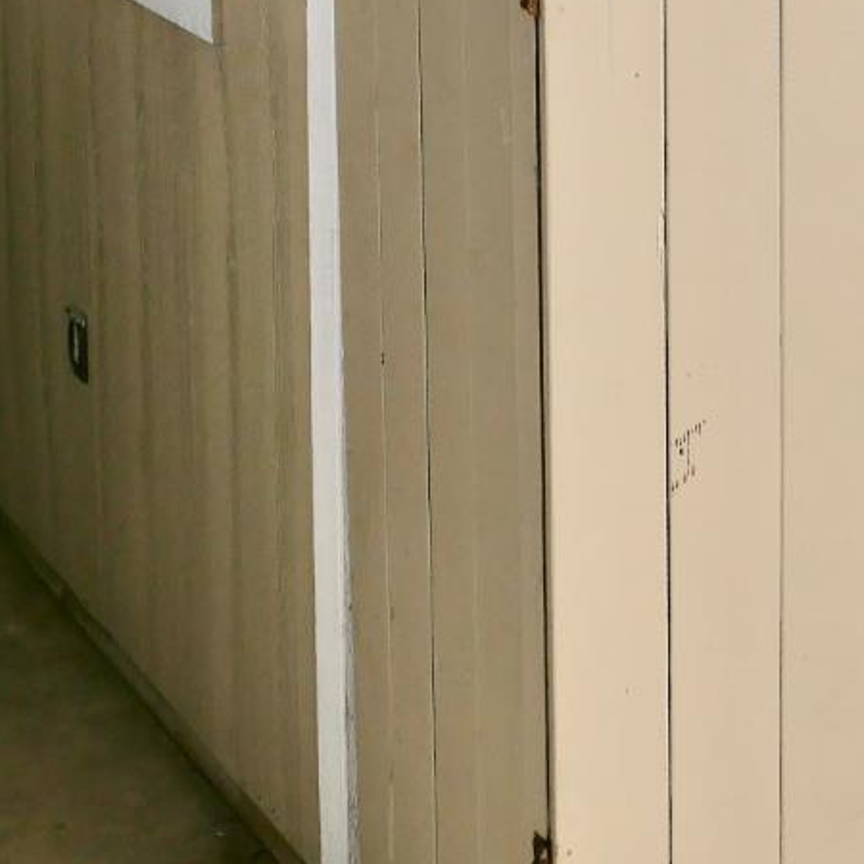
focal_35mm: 106
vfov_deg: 16.0
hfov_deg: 16.3
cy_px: -50
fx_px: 2993
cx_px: 684
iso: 200
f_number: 4.5
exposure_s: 1/125
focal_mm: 16.3
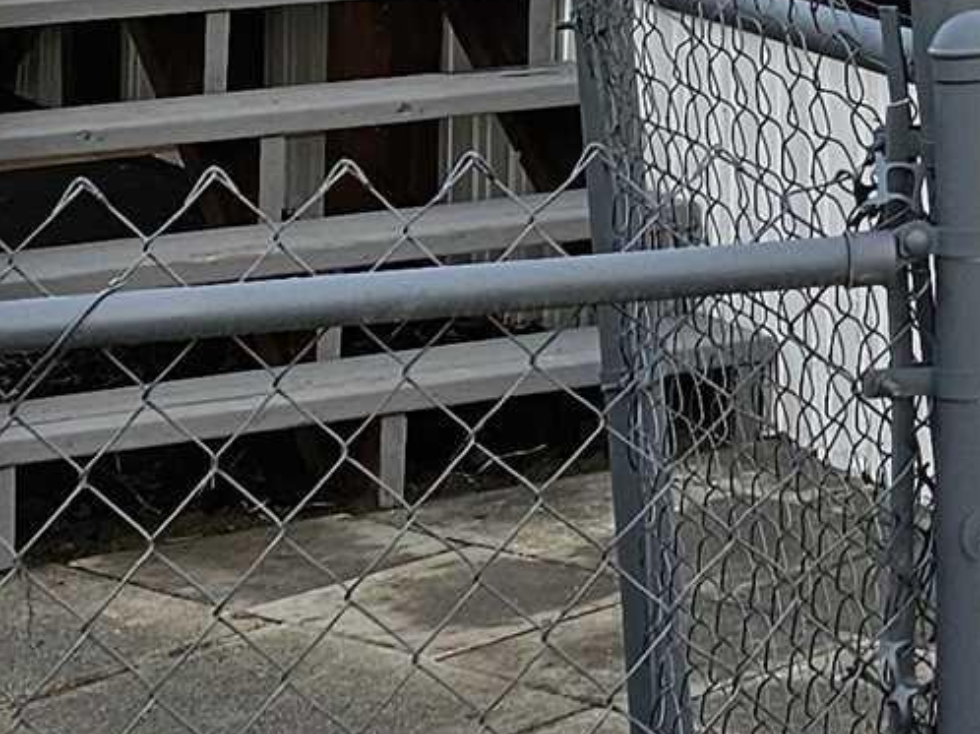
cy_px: -817
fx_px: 4018
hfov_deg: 13.2
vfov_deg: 9.6
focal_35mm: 142
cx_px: 1399
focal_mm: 6.3
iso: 40
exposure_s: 1/207
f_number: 1.7
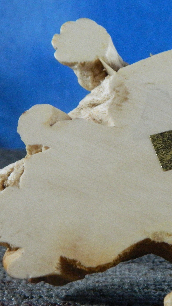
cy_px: 149
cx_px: 189
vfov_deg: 15.2
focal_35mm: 141
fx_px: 1143
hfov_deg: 8.5
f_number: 4.2
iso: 400
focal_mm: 15.1
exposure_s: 1/40
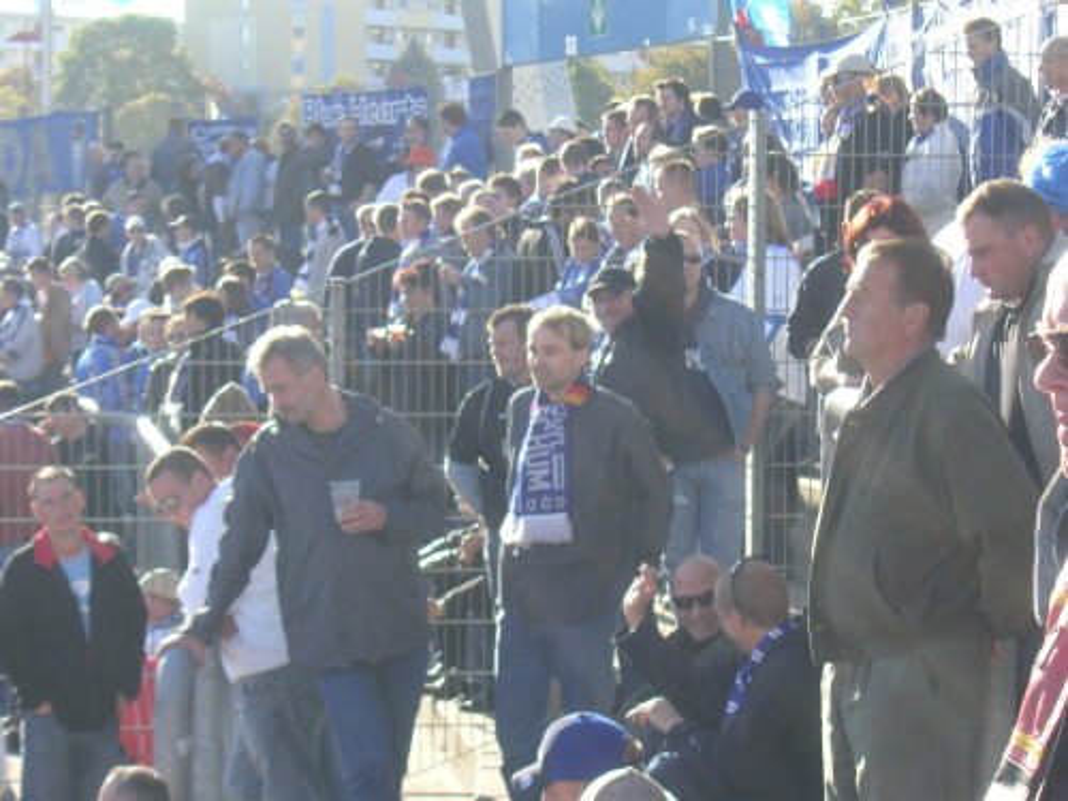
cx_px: 534
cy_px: 400
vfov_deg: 14.1
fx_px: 3240
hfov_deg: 18.7
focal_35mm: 105
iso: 50
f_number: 5
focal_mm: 17.1
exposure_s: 1/125
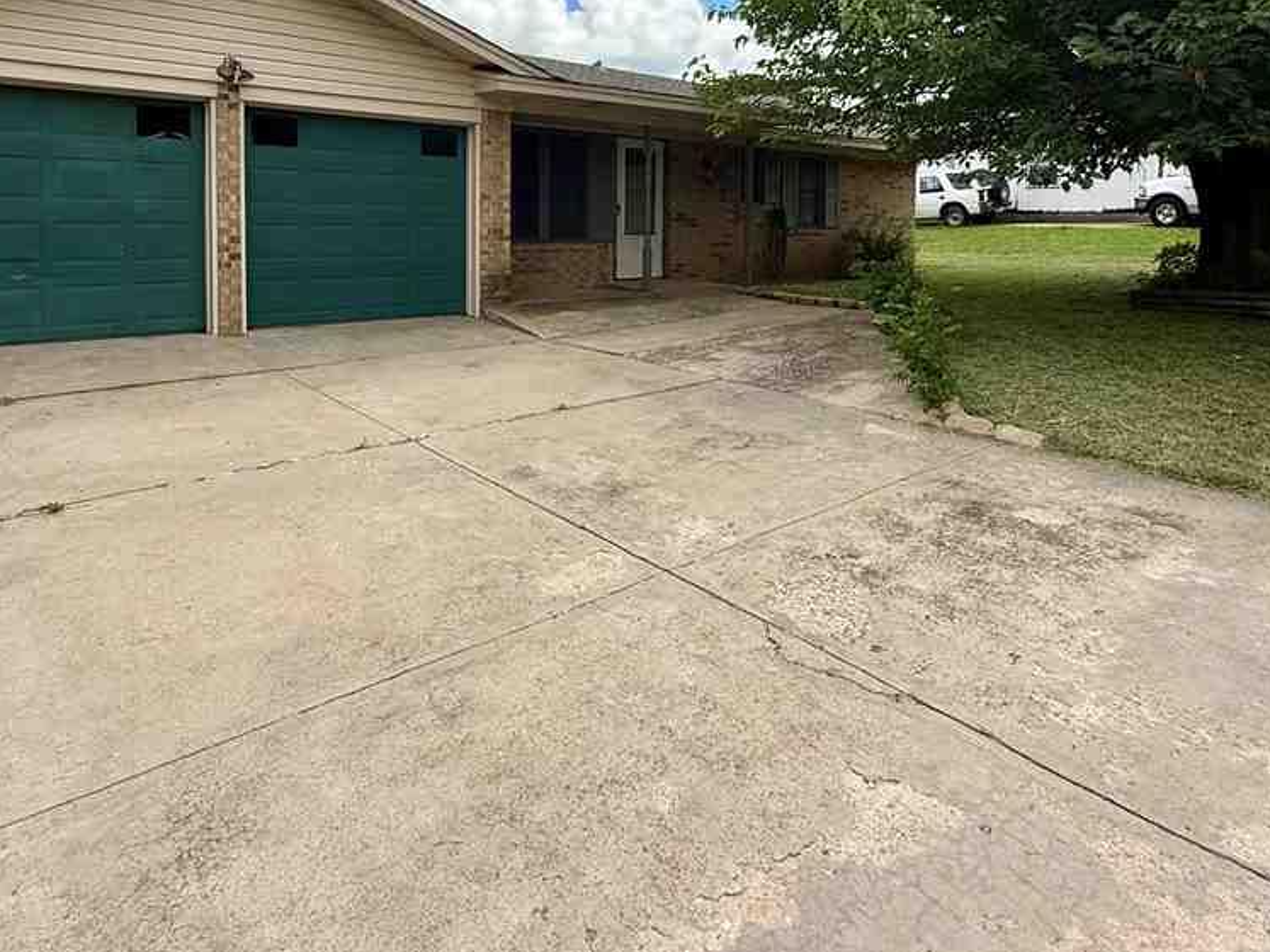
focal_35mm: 24
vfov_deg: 54.3
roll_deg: -0.9
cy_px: 243
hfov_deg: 71.6
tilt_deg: -0.8
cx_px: 638
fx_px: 880
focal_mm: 2.22
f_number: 2.2
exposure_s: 1/1848
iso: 64
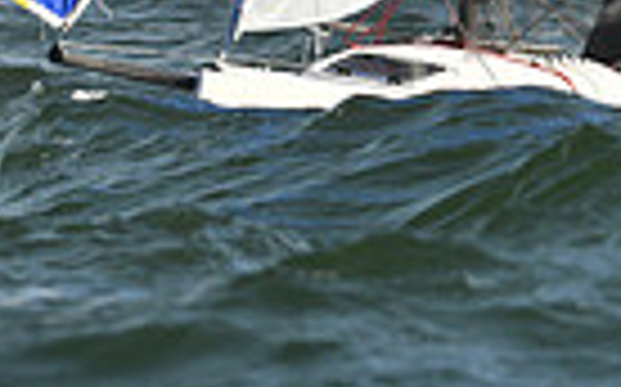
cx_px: 225
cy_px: -227
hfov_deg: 1.9
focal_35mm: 1115
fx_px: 18855
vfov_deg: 1.2
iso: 320
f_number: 5.6
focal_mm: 260
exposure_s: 1/1600
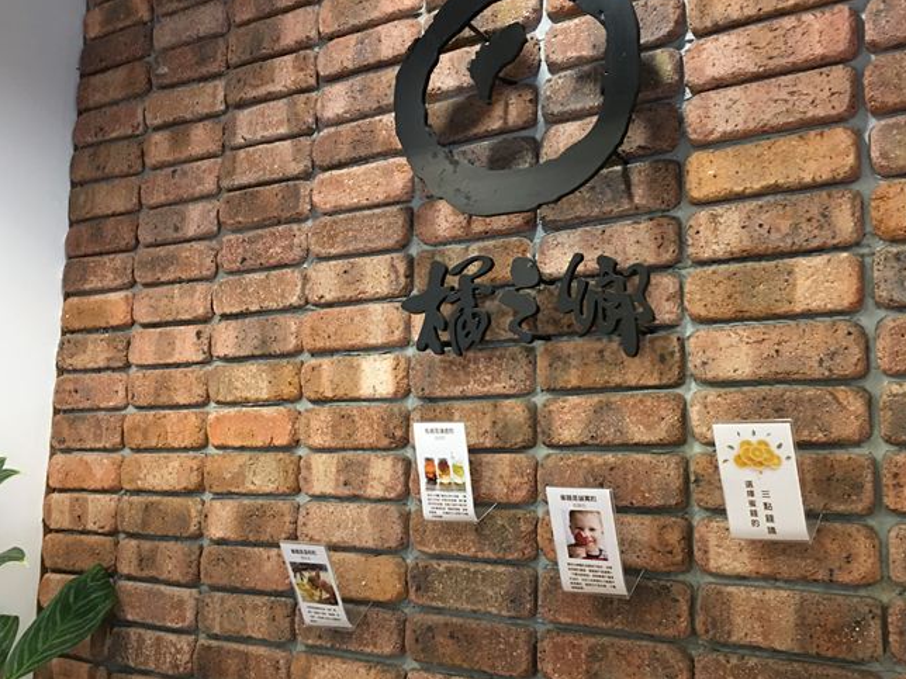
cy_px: 342
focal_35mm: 36
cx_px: 492
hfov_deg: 51.3
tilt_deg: +8.3
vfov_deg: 39.7
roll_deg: +0.0
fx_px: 942
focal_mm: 4.15
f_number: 2.2
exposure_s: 1/15
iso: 125
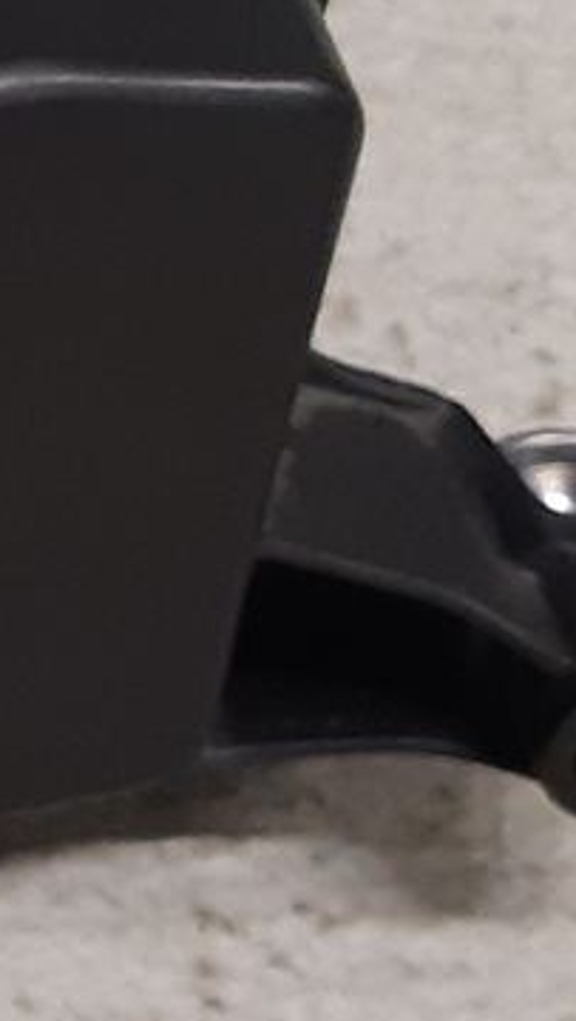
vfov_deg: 13.1
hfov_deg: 6.5
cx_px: -1510
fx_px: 4363
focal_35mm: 161
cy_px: -48
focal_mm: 3.93
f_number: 1.7
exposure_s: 1/50
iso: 200
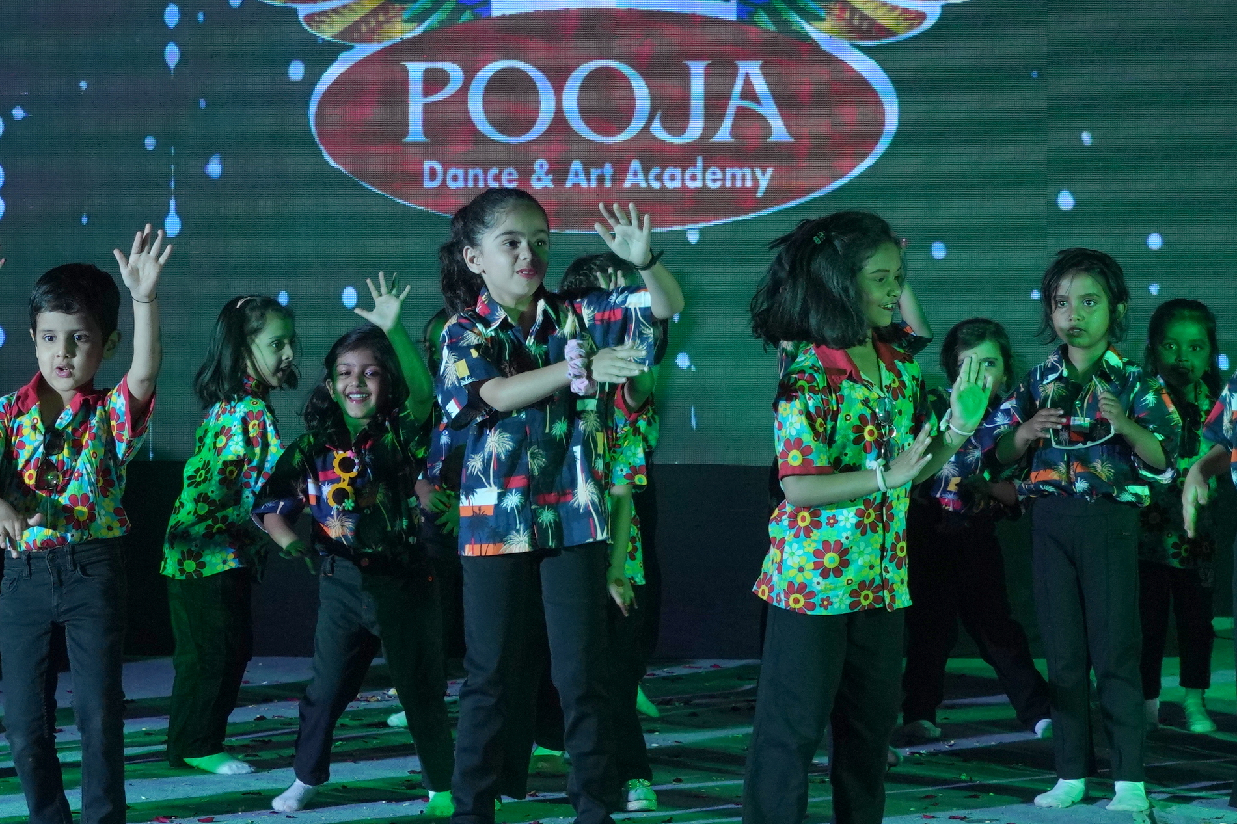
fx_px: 5325
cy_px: 226
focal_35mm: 155
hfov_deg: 13.2
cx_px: 531
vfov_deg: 8.8
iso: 1600
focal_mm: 57
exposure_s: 1/200
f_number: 6.3
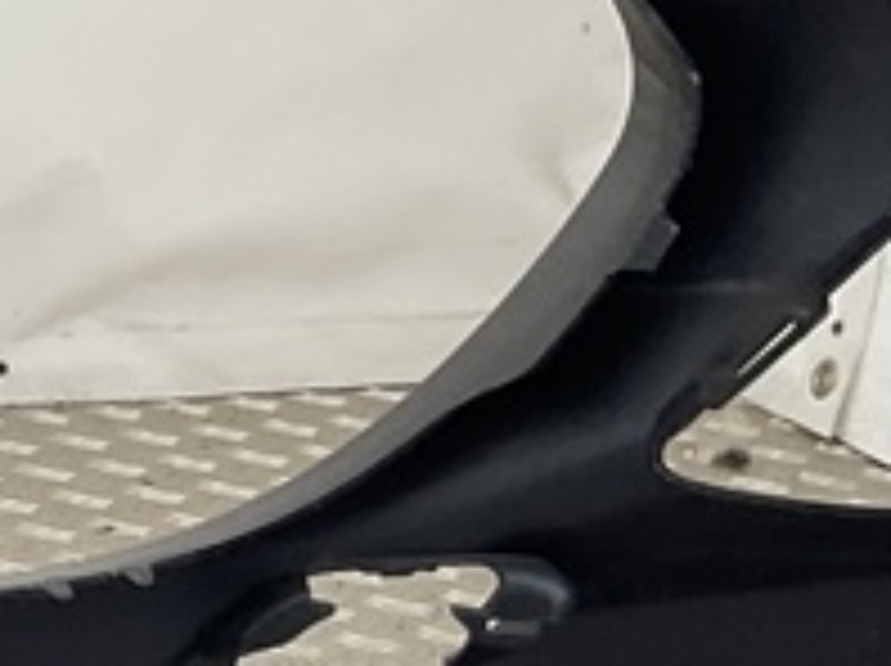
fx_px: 3805
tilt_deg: -26.2
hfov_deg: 11.6
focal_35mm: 148
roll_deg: +3.2
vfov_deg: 9.8
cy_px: 819
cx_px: -1066
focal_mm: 3
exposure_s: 1/120
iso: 40
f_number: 1.8
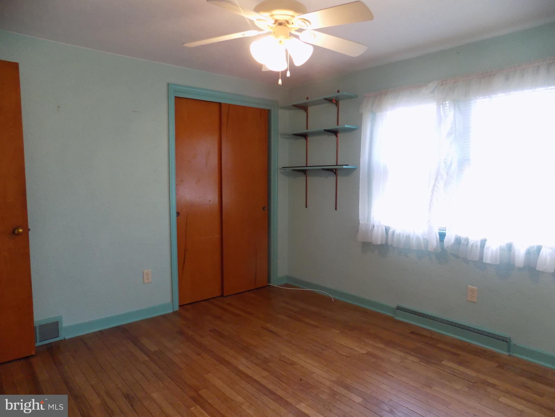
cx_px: 278
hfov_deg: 73.9
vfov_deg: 58.9
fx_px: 369
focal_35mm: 23
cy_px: 208
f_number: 3.1
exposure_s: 1/30
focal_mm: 4
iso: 220
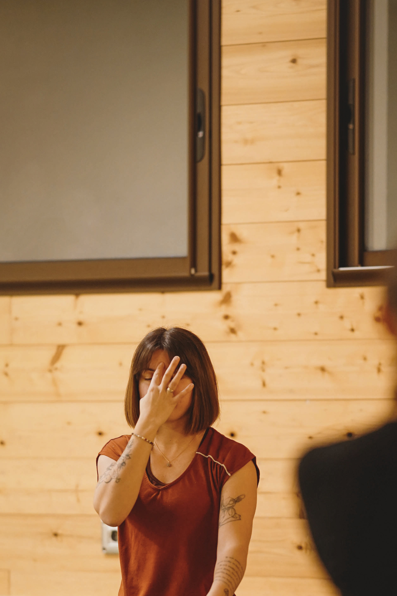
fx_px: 2927
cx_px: 217
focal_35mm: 177
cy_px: 435
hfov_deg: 7.8
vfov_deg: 11.6
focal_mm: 85
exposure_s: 1/100
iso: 1250
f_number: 1.4
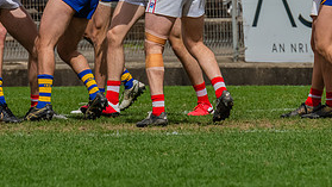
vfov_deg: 1.2
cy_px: 41
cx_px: 60
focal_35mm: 994
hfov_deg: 2.2
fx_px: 8751
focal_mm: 420
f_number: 10
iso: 800
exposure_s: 1/1600
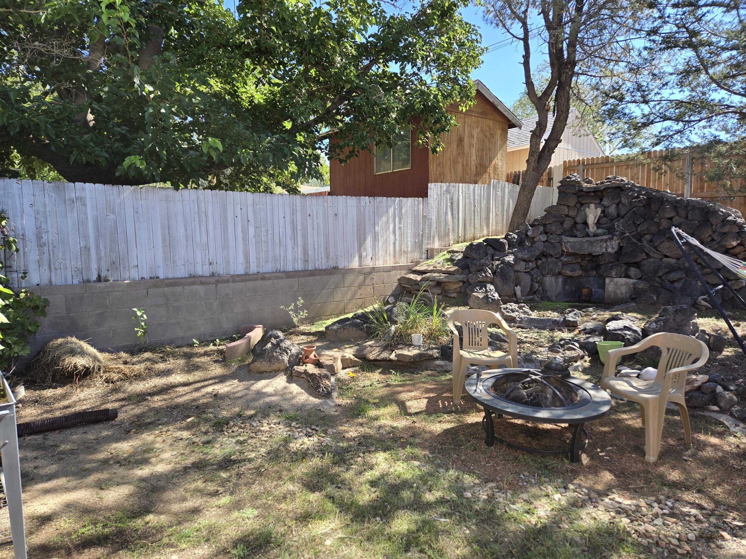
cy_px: 280
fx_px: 496
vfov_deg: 58.9
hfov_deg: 73.9
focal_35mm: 23
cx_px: 373
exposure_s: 1/481
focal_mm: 5.4
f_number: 1.8
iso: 25
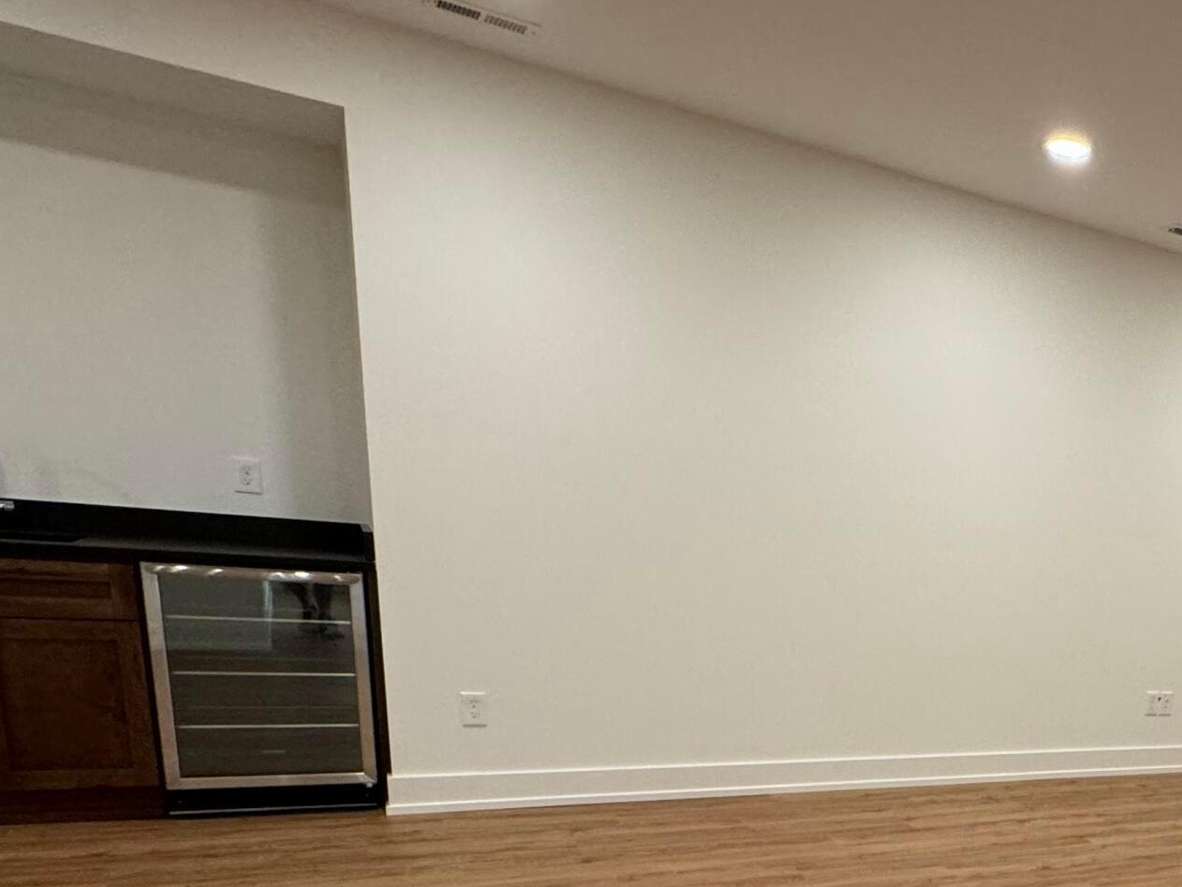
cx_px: 1164
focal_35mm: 33
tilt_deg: -14.5
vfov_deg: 39.4
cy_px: 825
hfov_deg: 46.8
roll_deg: -5.7
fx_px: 1127
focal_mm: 2.22
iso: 250
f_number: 2.2
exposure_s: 1/120
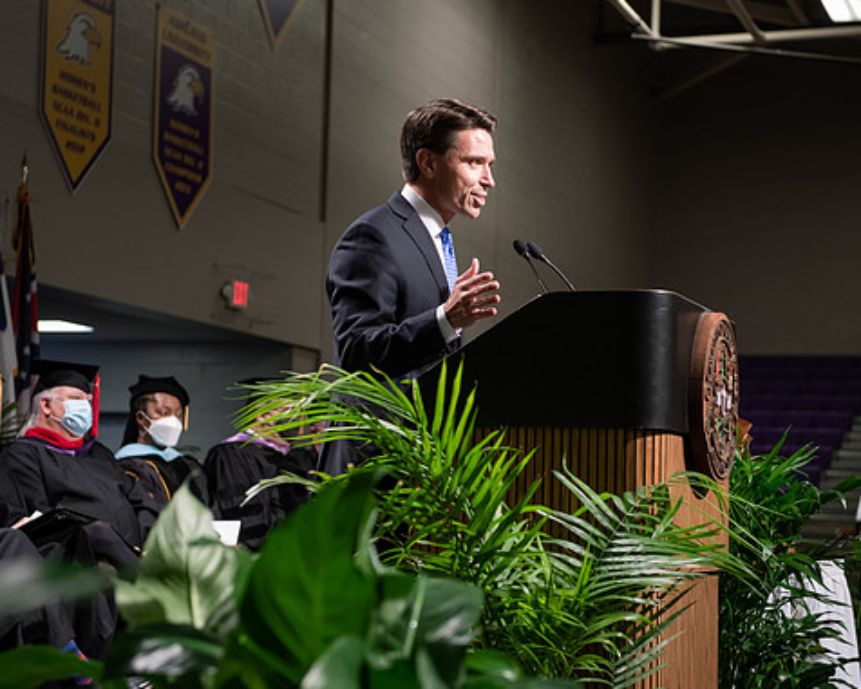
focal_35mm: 80
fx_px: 2039
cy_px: 341
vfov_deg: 19.2
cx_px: 412
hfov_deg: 23.8
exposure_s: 1/200
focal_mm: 70
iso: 1250
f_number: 4
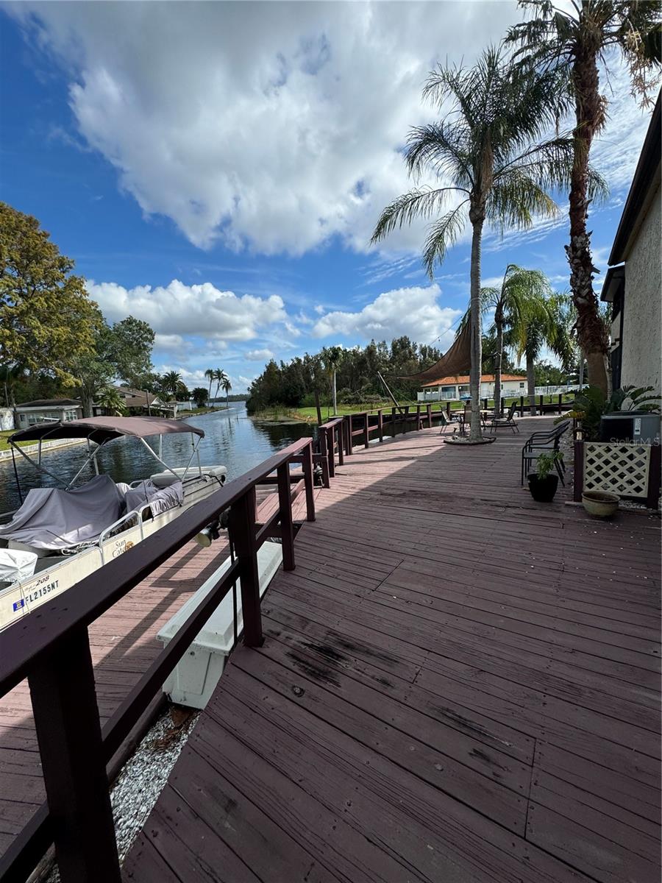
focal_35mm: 14
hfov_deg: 85.7
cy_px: 442
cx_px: 331
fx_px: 357
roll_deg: -1.1
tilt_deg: -6.3
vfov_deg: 102.1
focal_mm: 2.22
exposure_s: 1/1880
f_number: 2.2
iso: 40
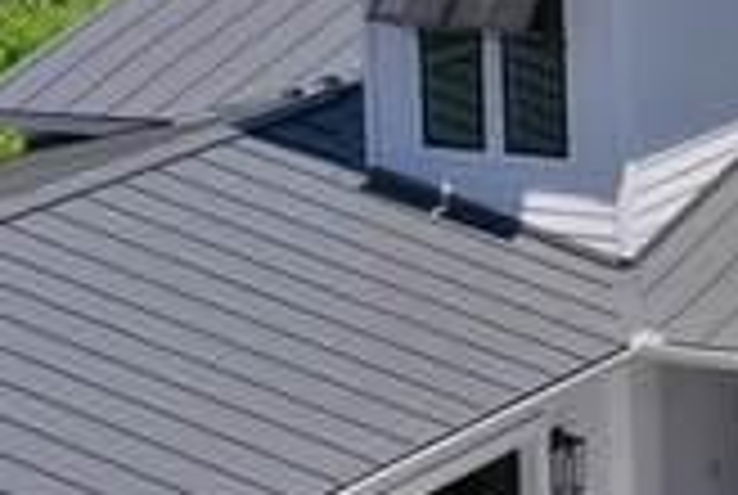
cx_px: 1764
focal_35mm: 218
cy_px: -214
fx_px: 4477
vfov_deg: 6.3
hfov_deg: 8.6
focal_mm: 10.26
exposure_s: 1/500
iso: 100
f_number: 5.6
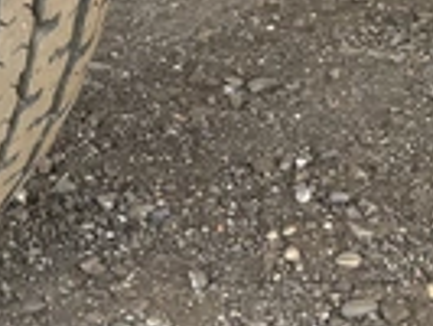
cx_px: -85
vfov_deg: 16.9
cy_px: 95
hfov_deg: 21.0
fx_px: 1089
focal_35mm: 87
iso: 25
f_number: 1.8
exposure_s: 1/122
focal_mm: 3
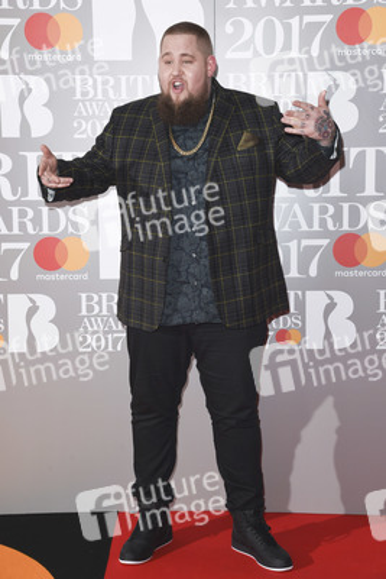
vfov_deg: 30.9
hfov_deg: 20.9
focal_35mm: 65
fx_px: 1044
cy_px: 290
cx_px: 193
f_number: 6.3
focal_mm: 65
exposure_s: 1/250
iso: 400
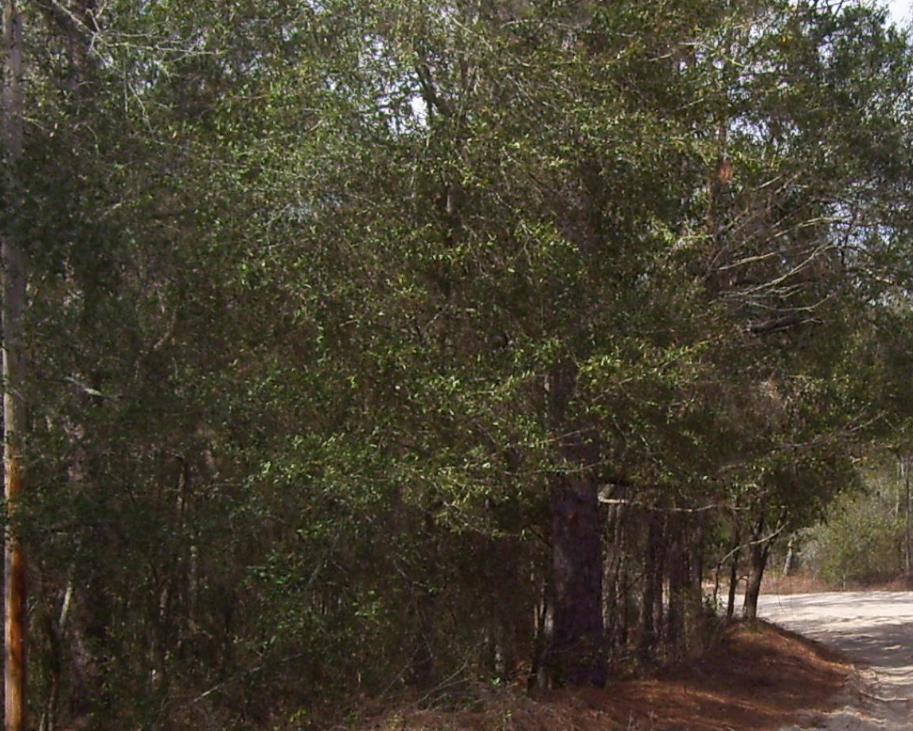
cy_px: 524
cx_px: 733
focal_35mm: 92
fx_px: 2486
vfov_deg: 16.7
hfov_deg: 20.6
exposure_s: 1/320
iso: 80
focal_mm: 6
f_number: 4.8
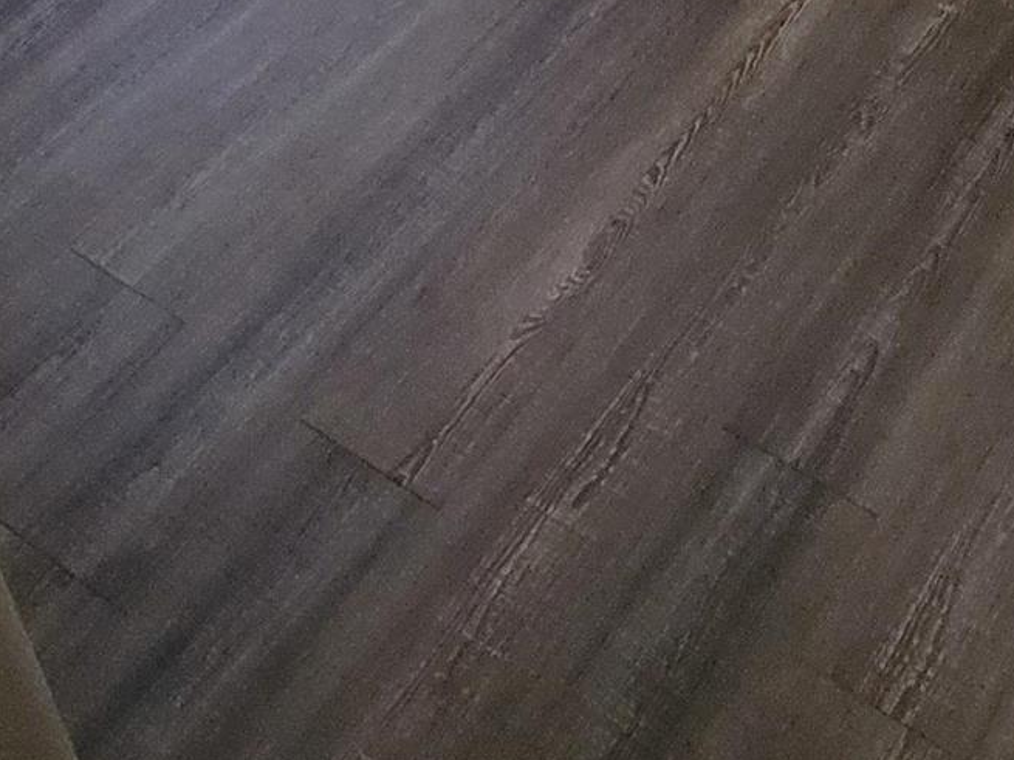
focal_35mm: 61
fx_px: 1787
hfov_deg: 27.1
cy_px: -955
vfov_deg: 15.7
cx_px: 1285
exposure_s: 1/60
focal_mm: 2.2
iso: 250
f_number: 2.2
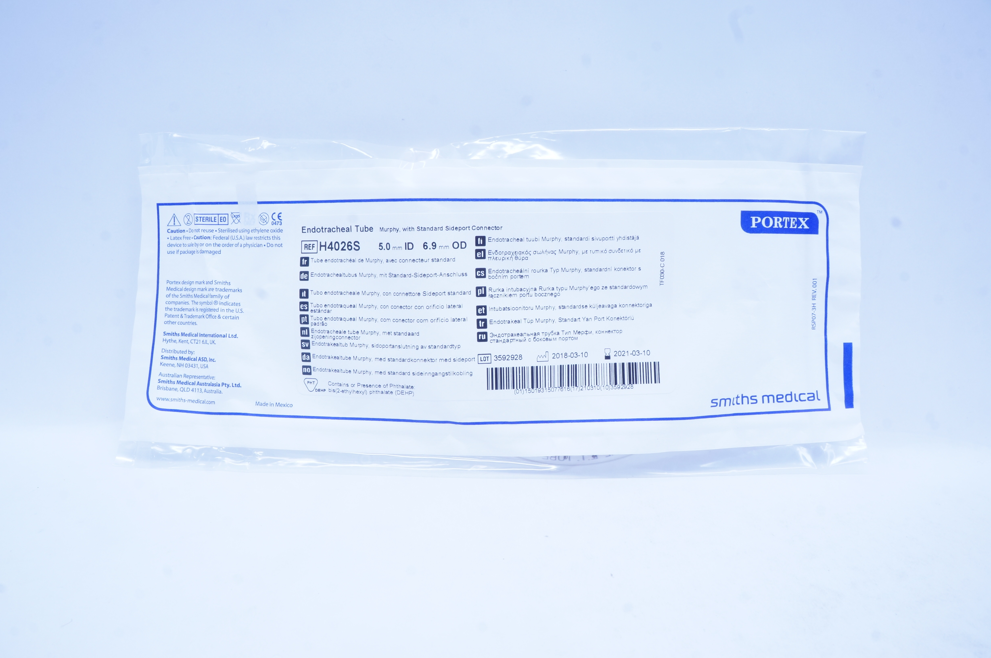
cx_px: 496
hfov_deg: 67.4
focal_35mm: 27
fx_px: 742
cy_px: 329
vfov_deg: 47.8
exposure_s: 1/10
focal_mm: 18
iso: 400
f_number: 14
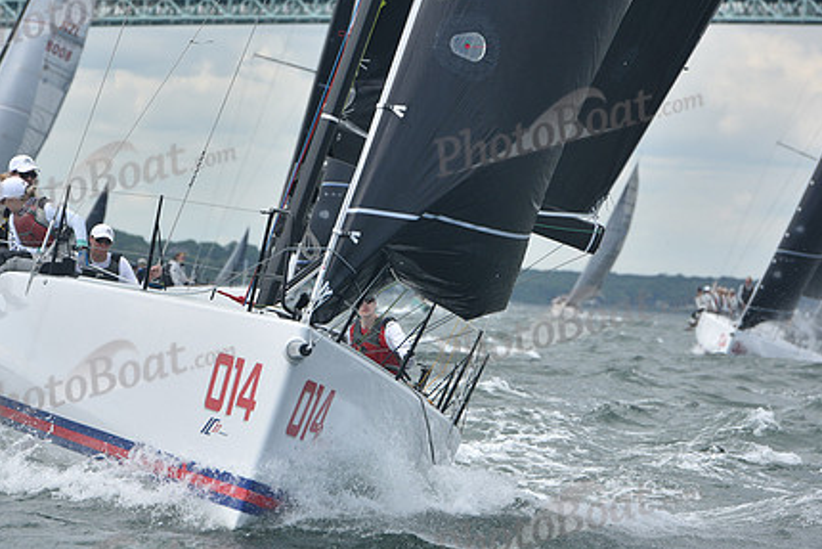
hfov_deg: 7.8
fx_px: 6007
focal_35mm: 263
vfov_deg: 5.2
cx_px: 336
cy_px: 253
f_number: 6.3
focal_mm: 195
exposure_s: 1/1000
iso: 250
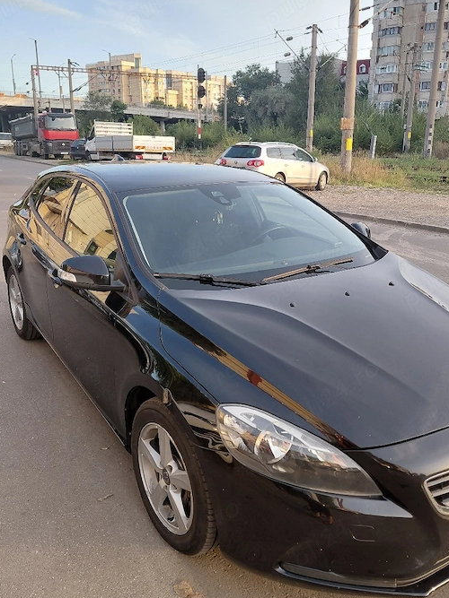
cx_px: 217
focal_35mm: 30
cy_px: 286
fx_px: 519
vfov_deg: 59.9
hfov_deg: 46.8
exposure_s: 1/189
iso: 50
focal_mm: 4.69
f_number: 1.8
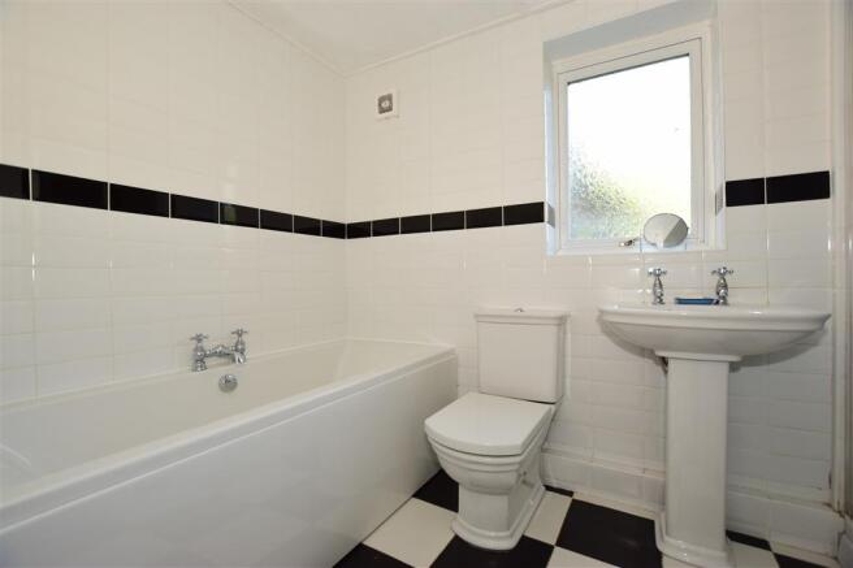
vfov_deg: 77.3
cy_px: 284
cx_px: 426
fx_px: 355
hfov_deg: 100.4
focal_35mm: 15
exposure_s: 1/100
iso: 400
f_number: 5.6
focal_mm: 10
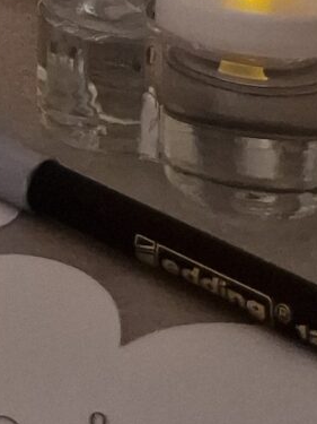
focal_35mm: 157
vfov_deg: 10.7
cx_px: -391
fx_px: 1918
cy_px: -612
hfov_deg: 8.7
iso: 640
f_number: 1.8
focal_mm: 6.4
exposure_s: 1/100
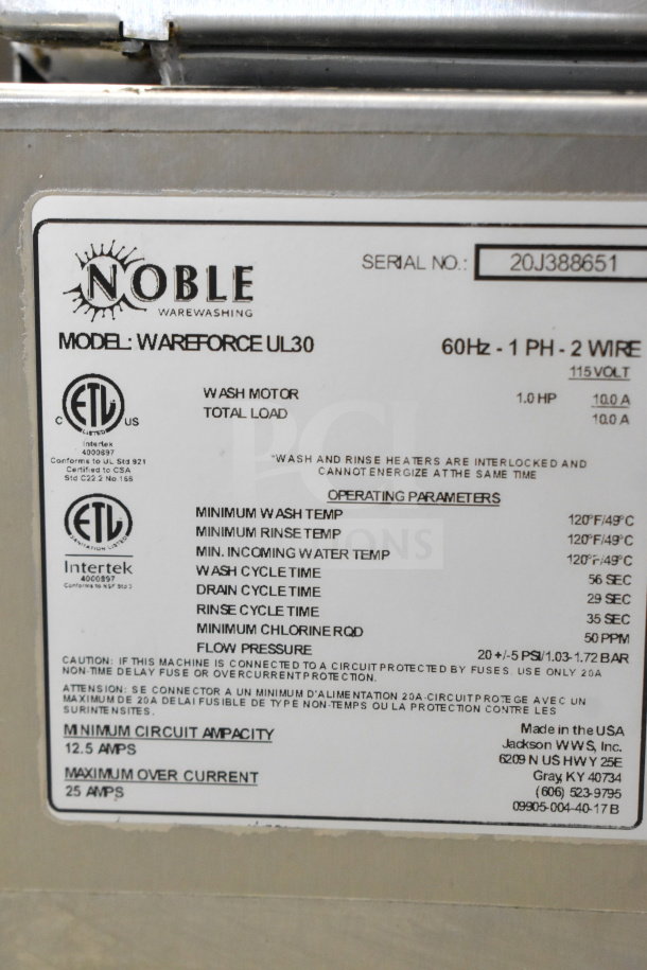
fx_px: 1941
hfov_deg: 18.9
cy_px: 485
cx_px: 324
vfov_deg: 28.1
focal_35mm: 72
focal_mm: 48
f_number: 7.1
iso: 6400
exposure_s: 1/200
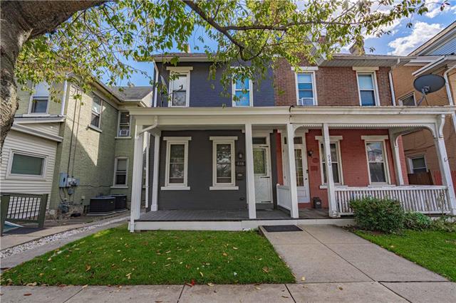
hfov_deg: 96.8
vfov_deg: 73.7
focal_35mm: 16
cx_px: 228
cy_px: 152
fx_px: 203
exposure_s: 1/1600
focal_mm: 16
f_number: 9
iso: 320
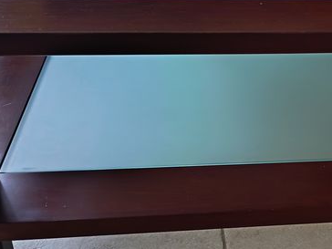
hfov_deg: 28.4
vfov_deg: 22.1
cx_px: 292
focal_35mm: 66
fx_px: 633
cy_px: 186
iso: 849
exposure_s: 1/30
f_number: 1.75
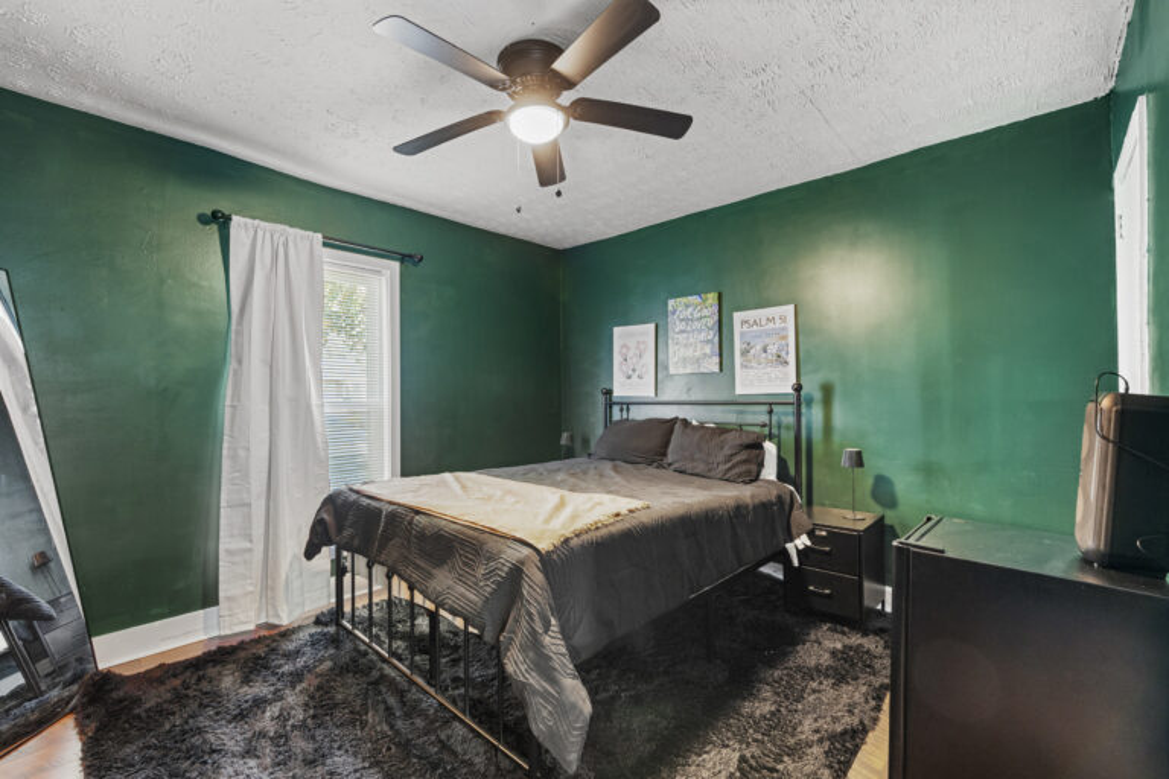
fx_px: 520
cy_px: 390
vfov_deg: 73.7
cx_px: 584
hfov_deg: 96.7
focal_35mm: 16
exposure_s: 4
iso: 800
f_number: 6.3
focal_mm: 16
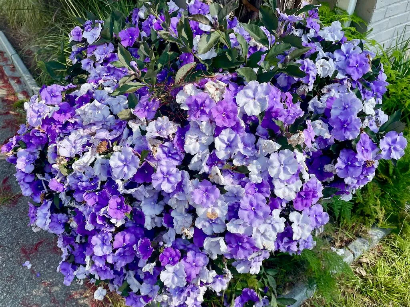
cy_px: 154
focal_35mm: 26
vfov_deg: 53.1
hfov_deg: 67.3
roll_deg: +1.1
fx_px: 308
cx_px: 205
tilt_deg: -40.0
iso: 32
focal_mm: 4.2
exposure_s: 1/729
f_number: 1.6
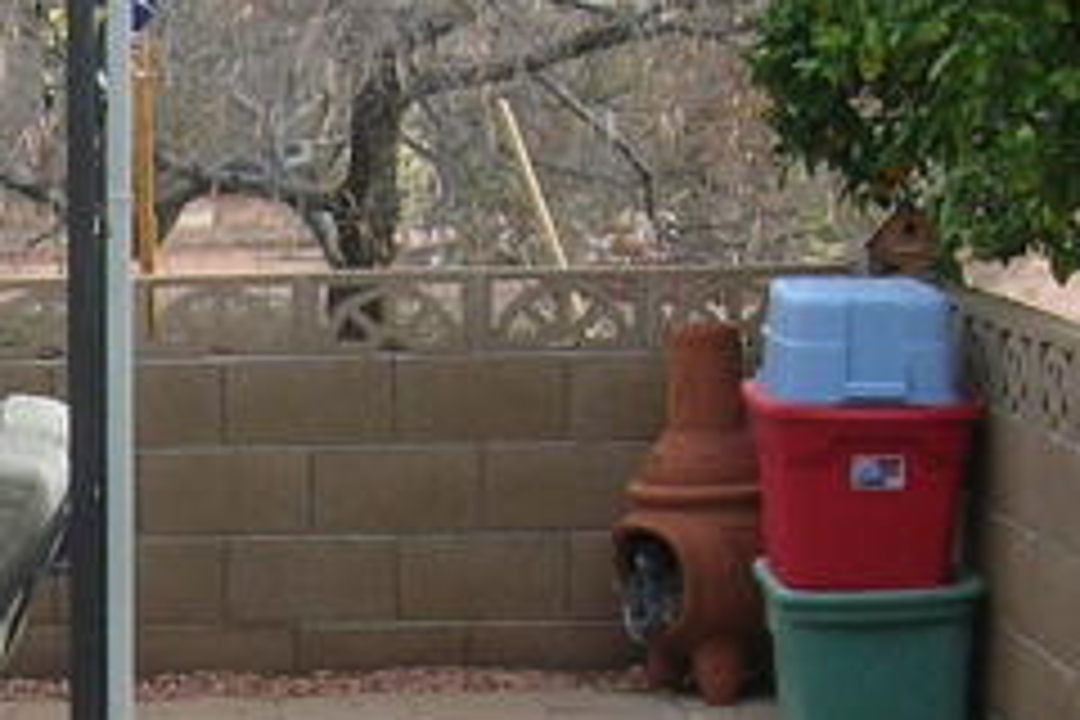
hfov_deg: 13.3
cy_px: 670
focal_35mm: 151
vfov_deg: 9.0
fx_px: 4530
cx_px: -176
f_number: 4.9
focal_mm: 5.7
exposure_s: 1/175
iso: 50
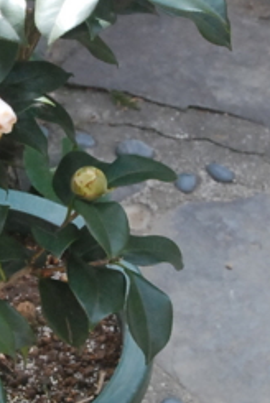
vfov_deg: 13.0
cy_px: 107
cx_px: -28
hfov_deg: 8.7
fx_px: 1761
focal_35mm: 157
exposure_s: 1/400
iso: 1600
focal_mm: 32
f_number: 10
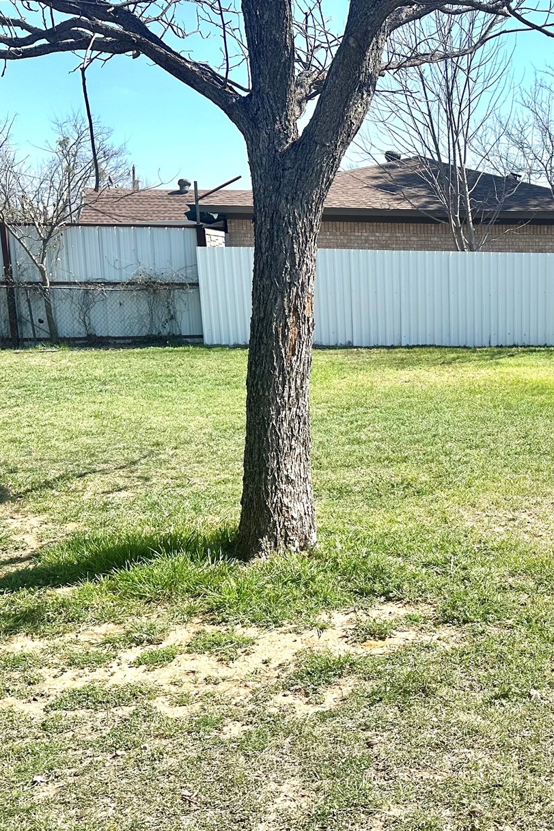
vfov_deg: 46.3
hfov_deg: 30.0
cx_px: 539
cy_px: 470
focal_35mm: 42
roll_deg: -1.3
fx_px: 970
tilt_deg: -10.9
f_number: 1.78
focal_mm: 6.86
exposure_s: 1/3472
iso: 80
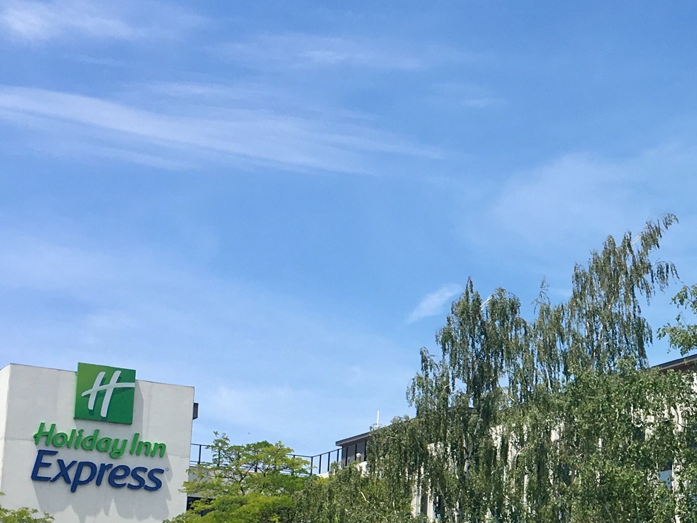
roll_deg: -0.5
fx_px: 1530
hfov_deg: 24.5
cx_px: 692
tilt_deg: +9.3
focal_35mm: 76
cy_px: 459
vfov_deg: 19.1
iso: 25
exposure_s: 1/1538
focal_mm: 4.15
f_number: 2.2
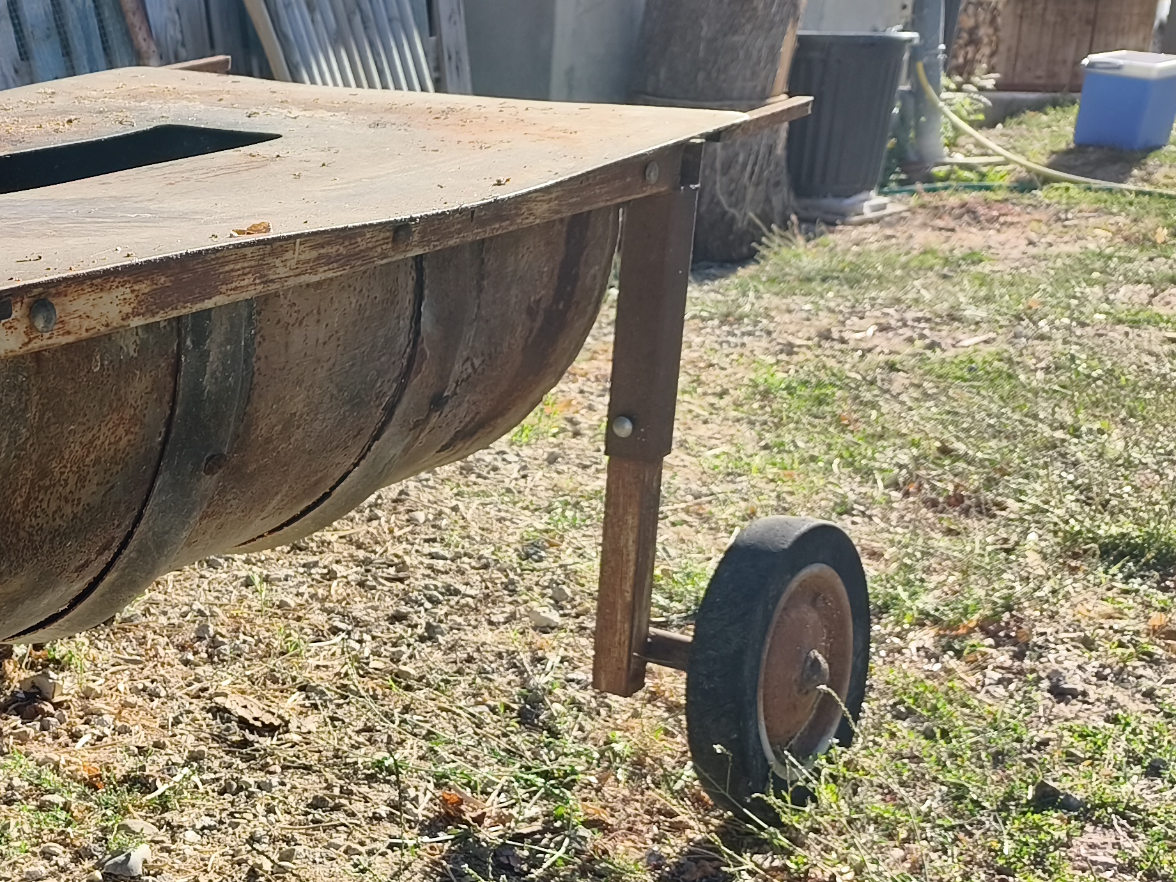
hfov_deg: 34.8
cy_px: 582
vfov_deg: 28.4
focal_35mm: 51
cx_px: 66
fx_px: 1733
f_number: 1.7
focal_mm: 6.06
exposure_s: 1/615
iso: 50
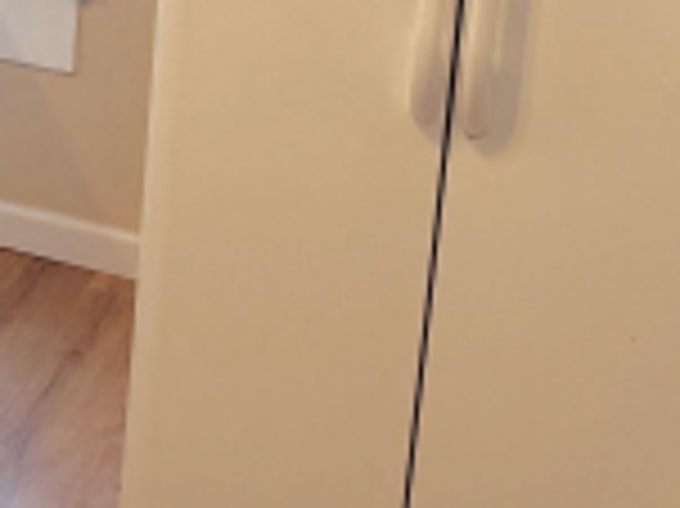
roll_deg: -2.9
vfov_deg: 12.8
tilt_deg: -10.8
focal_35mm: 106
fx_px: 2081
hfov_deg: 17.4
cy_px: -364
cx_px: -200
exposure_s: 1/135
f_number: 1.78
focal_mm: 6.76
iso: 50
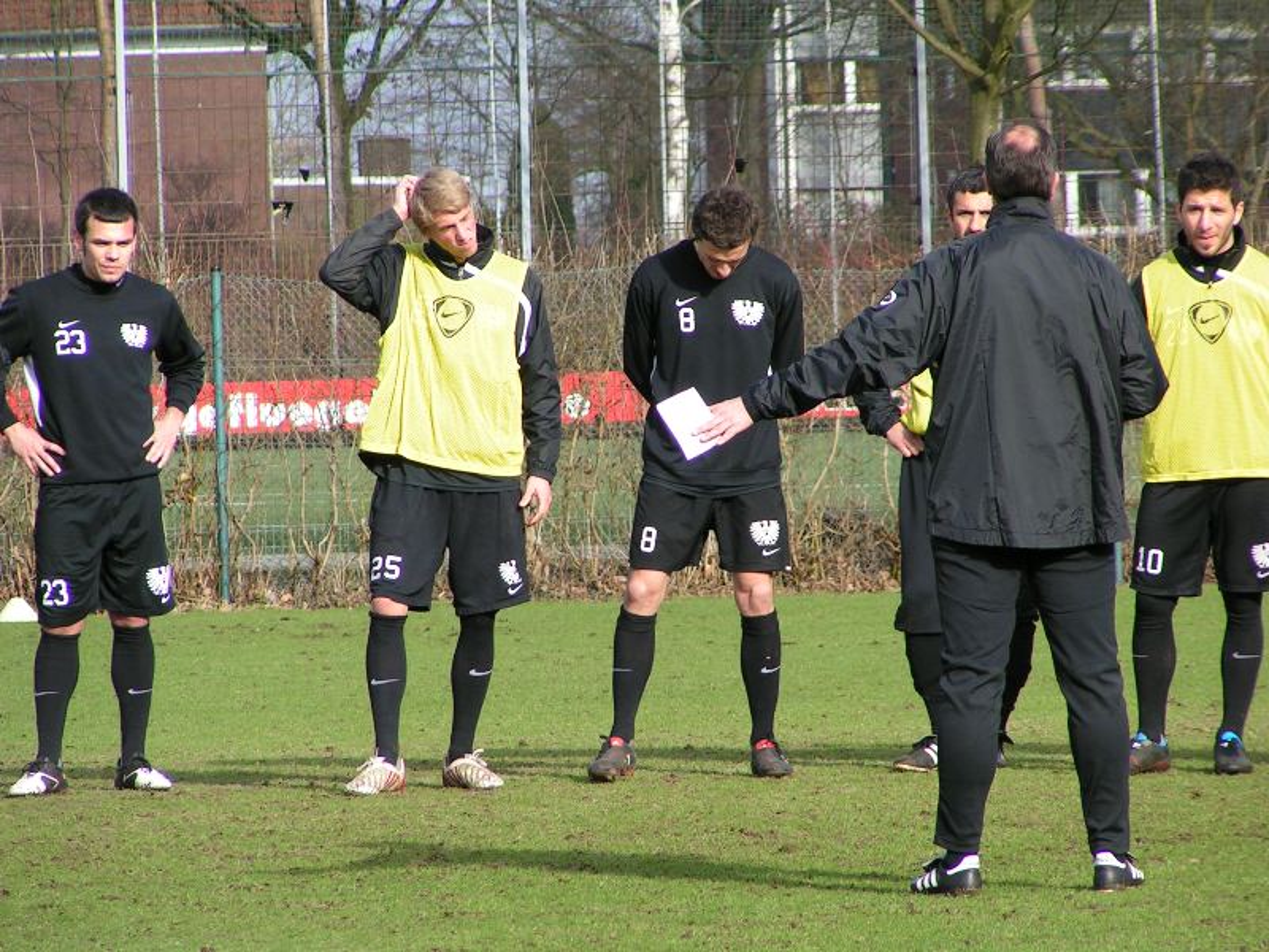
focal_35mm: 340
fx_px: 12464
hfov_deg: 5.8
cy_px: 476
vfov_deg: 4.4
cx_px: 634
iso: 50
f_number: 4.5
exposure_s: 1/320
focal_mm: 52
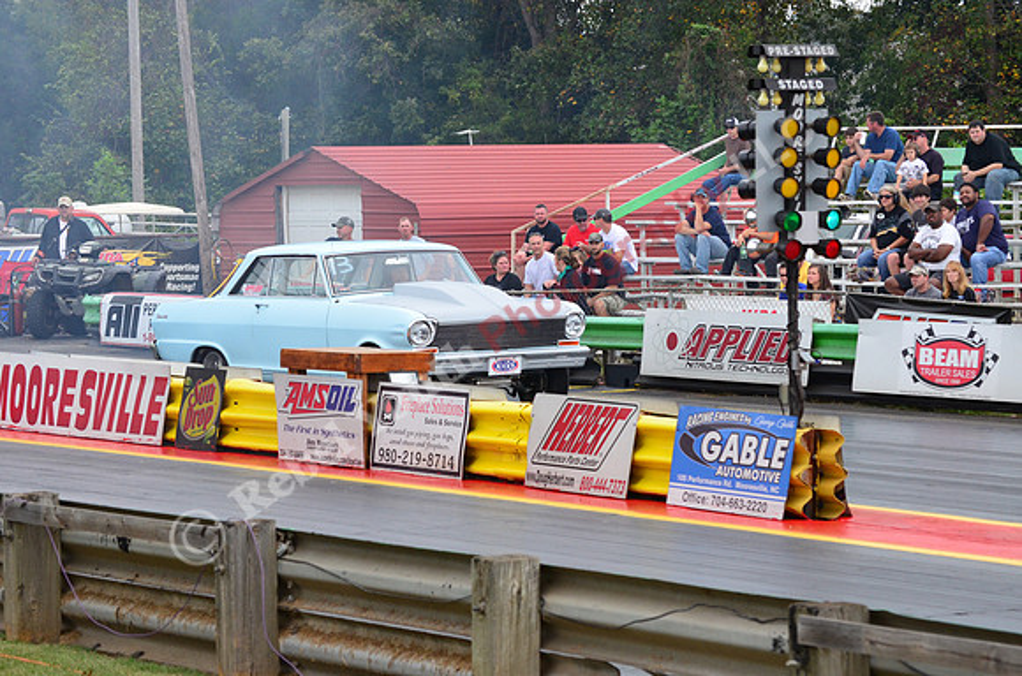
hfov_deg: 15.2
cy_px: 338
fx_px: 3824
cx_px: 511
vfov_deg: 10.1
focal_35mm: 135
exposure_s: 1/1000
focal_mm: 90
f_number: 8
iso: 1000
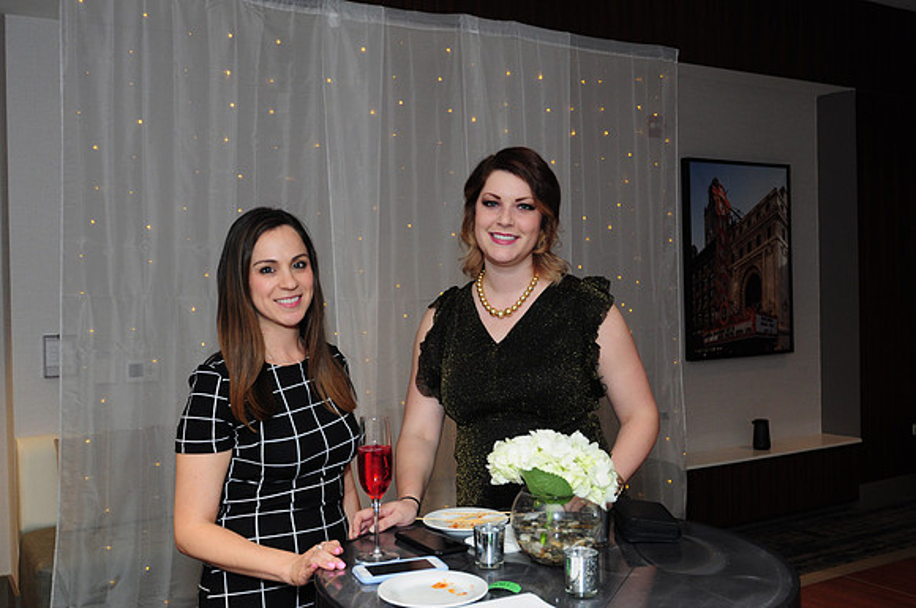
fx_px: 915
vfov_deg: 36.8
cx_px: 458
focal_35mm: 36
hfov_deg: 53.2
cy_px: 304
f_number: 5
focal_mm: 24
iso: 500
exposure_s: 1/60
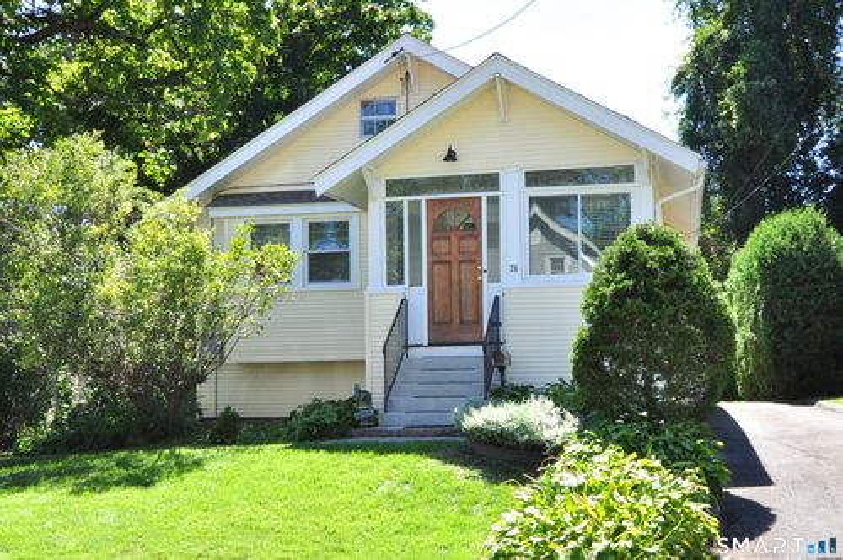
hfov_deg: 62.0
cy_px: 280
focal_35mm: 30
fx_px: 702
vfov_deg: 43.5
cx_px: 422
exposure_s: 1/160
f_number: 8
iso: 250
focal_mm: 20
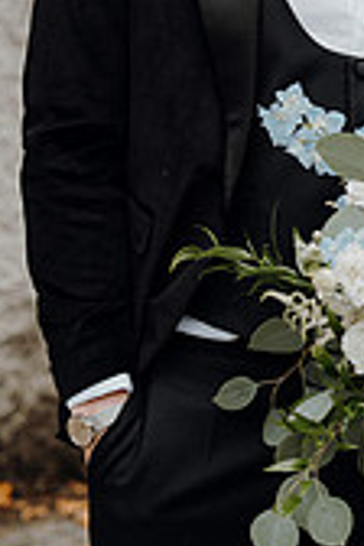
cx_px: 439
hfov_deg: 7.2
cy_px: 127
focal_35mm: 188
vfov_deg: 10.9
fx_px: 2851
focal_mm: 70
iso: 125
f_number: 3.5
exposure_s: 1/160
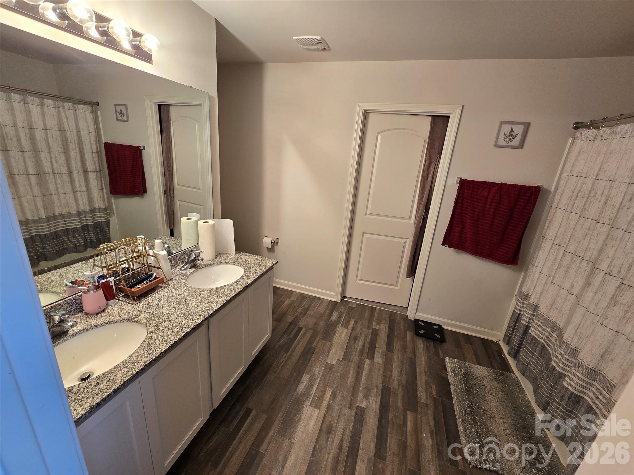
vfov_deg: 89.9
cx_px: 317
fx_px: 238
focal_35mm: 13
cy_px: 238
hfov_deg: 106.2
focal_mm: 2.2
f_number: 2.2
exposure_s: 1/60
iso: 125
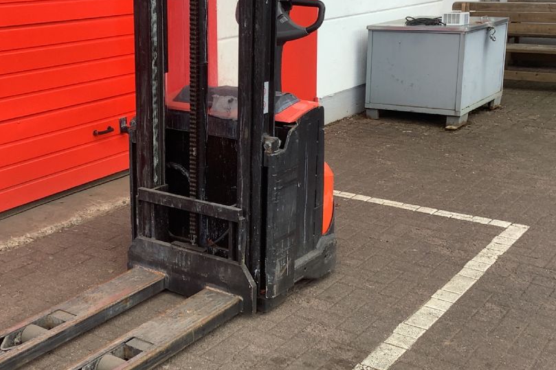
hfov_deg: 38.6
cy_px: 151
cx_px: 198
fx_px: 787
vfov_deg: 26.4
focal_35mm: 51
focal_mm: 3.3
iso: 25
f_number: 2.4
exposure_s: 1/185
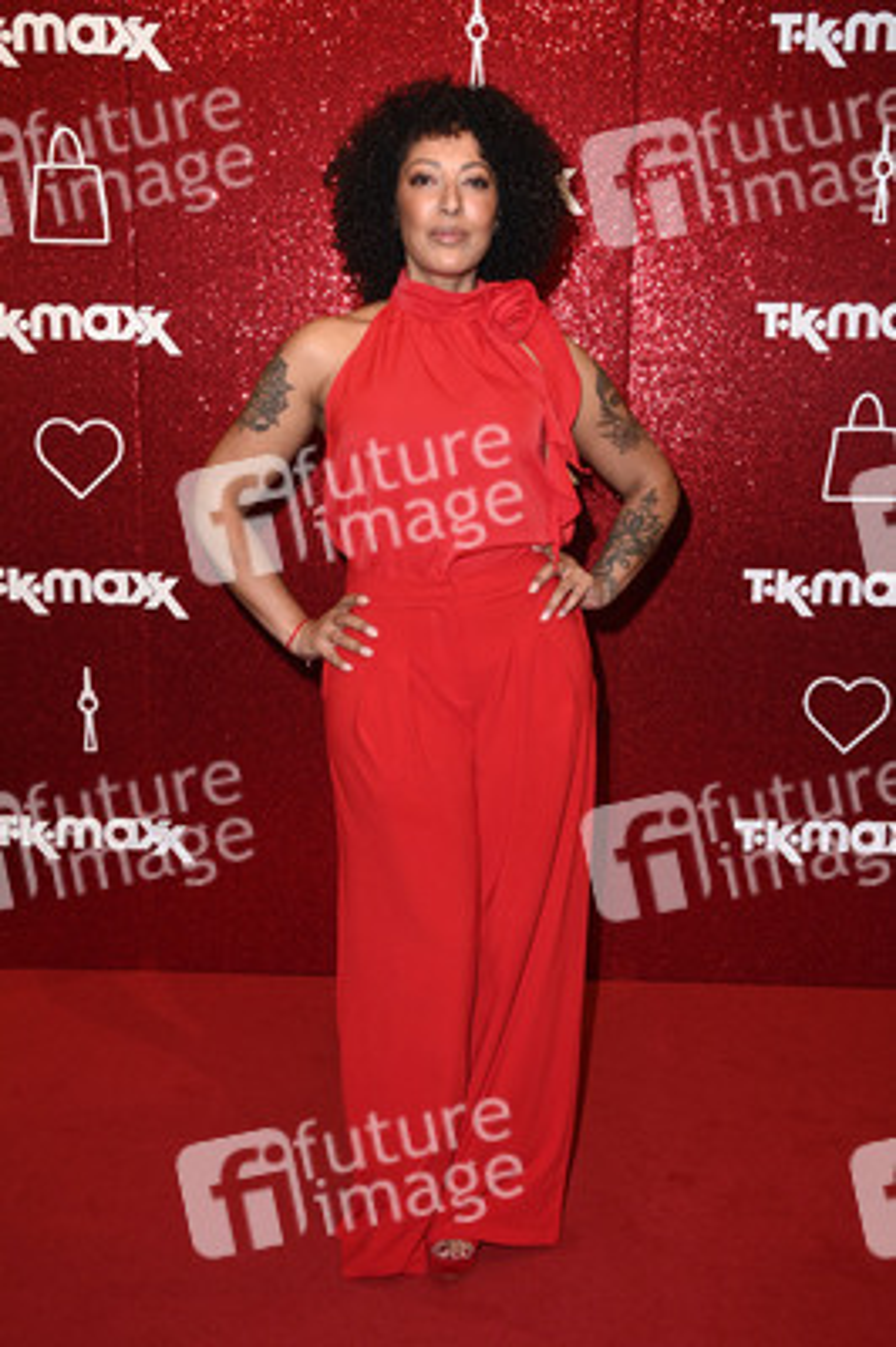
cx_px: 448
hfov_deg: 33.3
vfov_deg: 48.5
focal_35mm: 40
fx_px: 1496
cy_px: 674
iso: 1000
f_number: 5.6
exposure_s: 1/320
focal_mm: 40
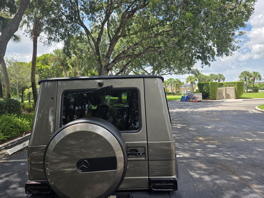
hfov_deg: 71.6
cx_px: 126
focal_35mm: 24
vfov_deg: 56.8
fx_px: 183
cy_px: 95
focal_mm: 6.25
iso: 80
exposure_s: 1/3446
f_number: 1.7
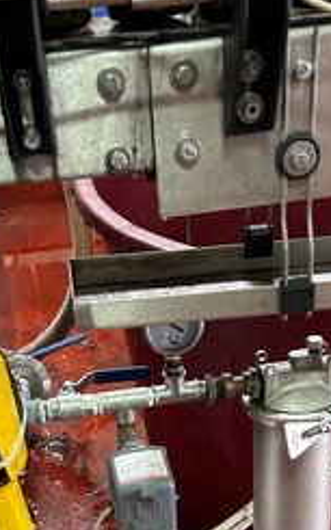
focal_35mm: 54
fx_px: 780
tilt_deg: -40.3
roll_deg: +4.3
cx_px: 158
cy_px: 467
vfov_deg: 35.5
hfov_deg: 24.0
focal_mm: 5.7
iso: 400
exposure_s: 1/33
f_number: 1.5
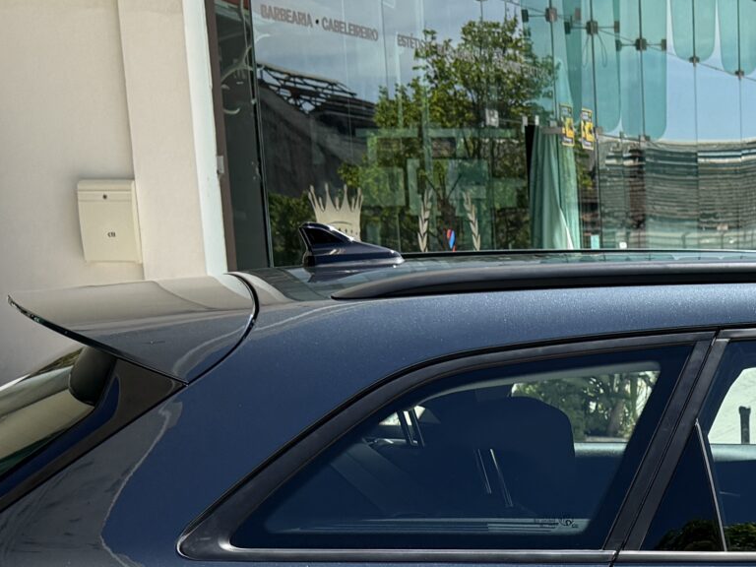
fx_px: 1747
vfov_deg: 17.6
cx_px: 866
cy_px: 662
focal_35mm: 80
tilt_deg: -13.8
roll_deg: +0.0
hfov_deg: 22.8
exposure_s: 1/3759
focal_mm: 6.76
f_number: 1.78
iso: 100
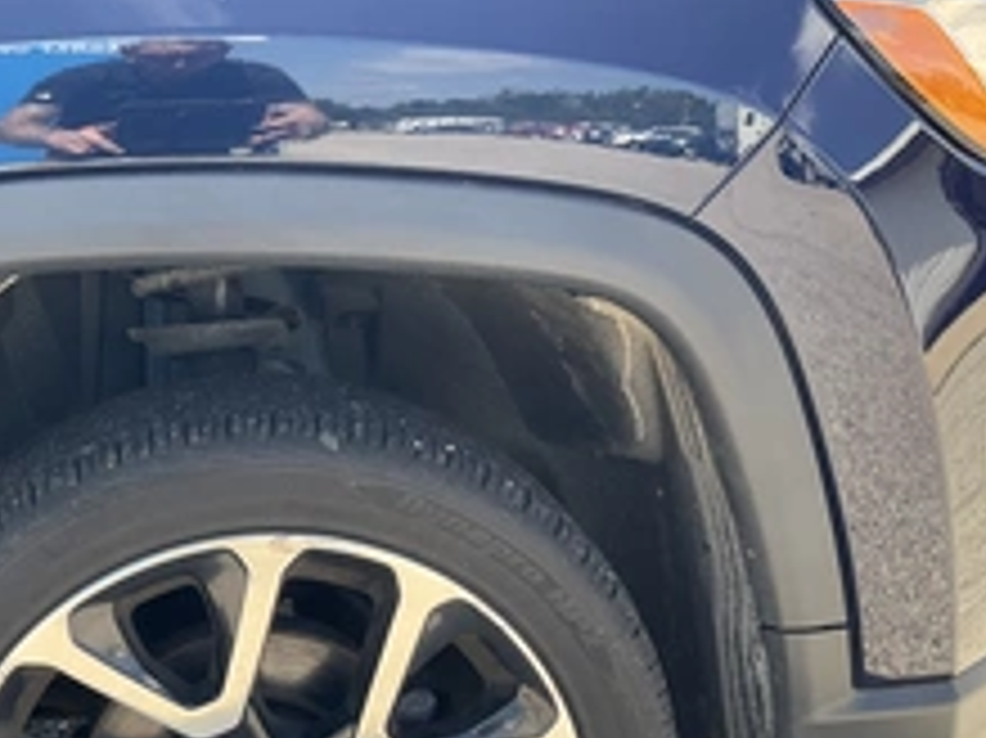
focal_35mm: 53
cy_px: 630
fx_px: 1509
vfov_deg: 26.8
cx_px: 207
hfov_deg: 35.1
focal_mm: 3
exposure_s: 1/192
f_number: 1.8
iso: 25
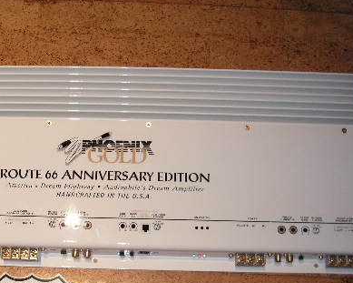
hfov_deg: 30.6
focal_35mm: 61
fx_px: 637
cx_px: 102
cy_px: 194
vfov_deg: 24.8
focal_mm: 6.3
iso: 160
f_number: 3.3
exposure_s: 1/45
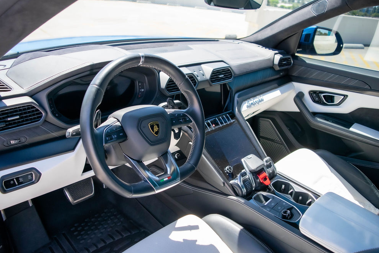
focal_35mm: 28
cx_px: 187
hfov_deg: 65.5
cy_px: 126
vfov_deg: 46.4
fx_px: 295
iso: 560
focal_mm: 18
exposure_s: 1/1000
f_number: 4
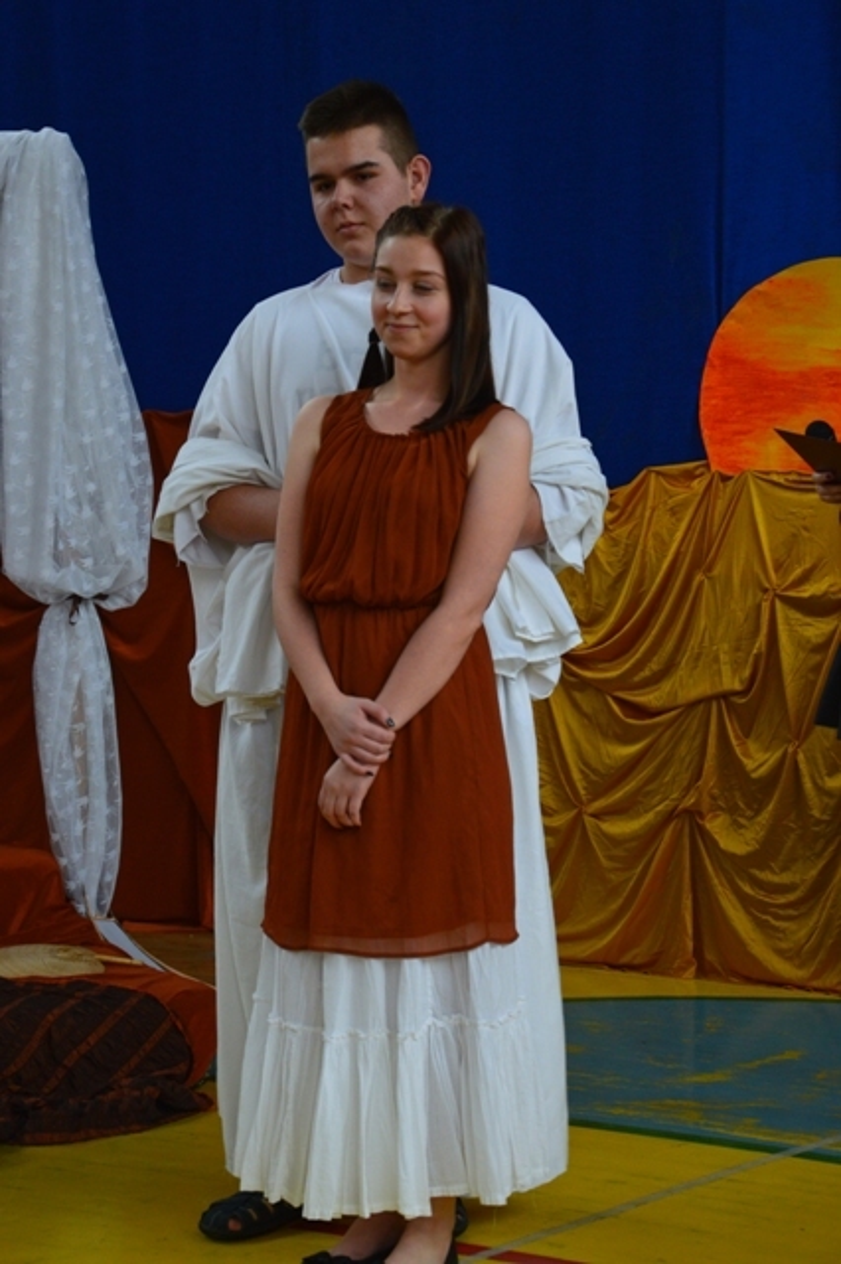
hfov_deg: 14.7
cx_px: 420
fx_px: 3262
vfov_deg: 21.9
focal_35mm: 93
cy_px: 632
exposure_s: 1/30
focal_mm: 62
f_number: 5.3
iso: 800
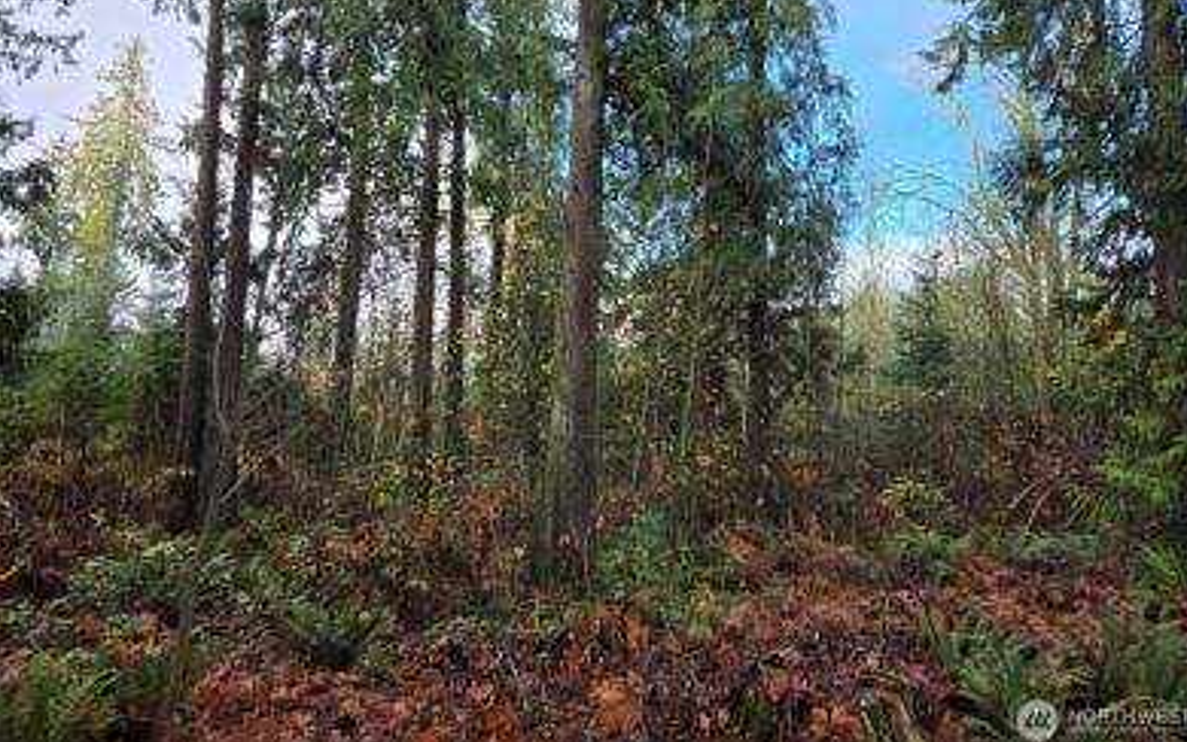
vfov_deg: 49.0
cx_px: 606
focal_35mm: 25
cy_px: 295
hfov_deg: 72.5
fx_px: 809
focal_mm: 5.4
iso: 25
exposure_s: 1/462
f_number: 1.8
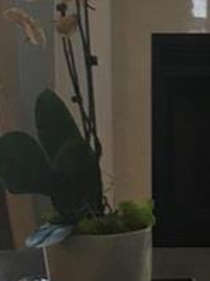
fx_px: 1417
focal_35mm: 175
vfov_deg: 11.3
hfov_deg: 8.4
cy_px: 79
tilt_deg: -4.0
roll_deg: +1.0
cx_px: 200
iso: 80
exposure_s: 1/30
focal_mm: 4.15
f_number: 2.2
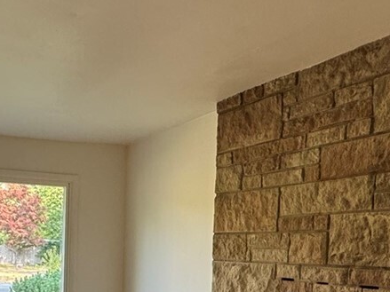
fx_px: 574
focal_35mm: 51
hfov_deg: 37.3
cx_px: 148
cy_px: 273
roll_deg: -1.6
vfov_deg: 27.3
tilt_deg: -3.6
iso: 250
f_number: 2.2
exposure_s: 1/120
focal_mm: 2.22
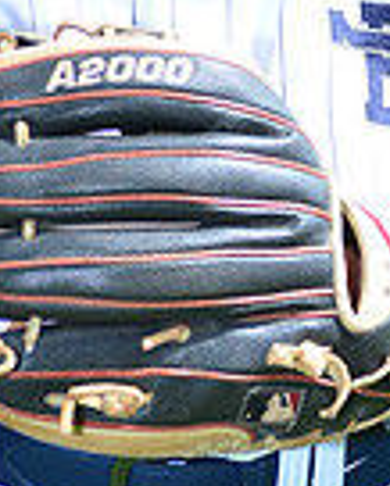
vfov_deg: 3.3
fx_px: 8388
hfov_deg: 2.7
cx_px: 224
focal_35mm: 582
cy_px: -143
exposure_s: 1/200
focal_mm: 145
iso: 200
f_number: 8
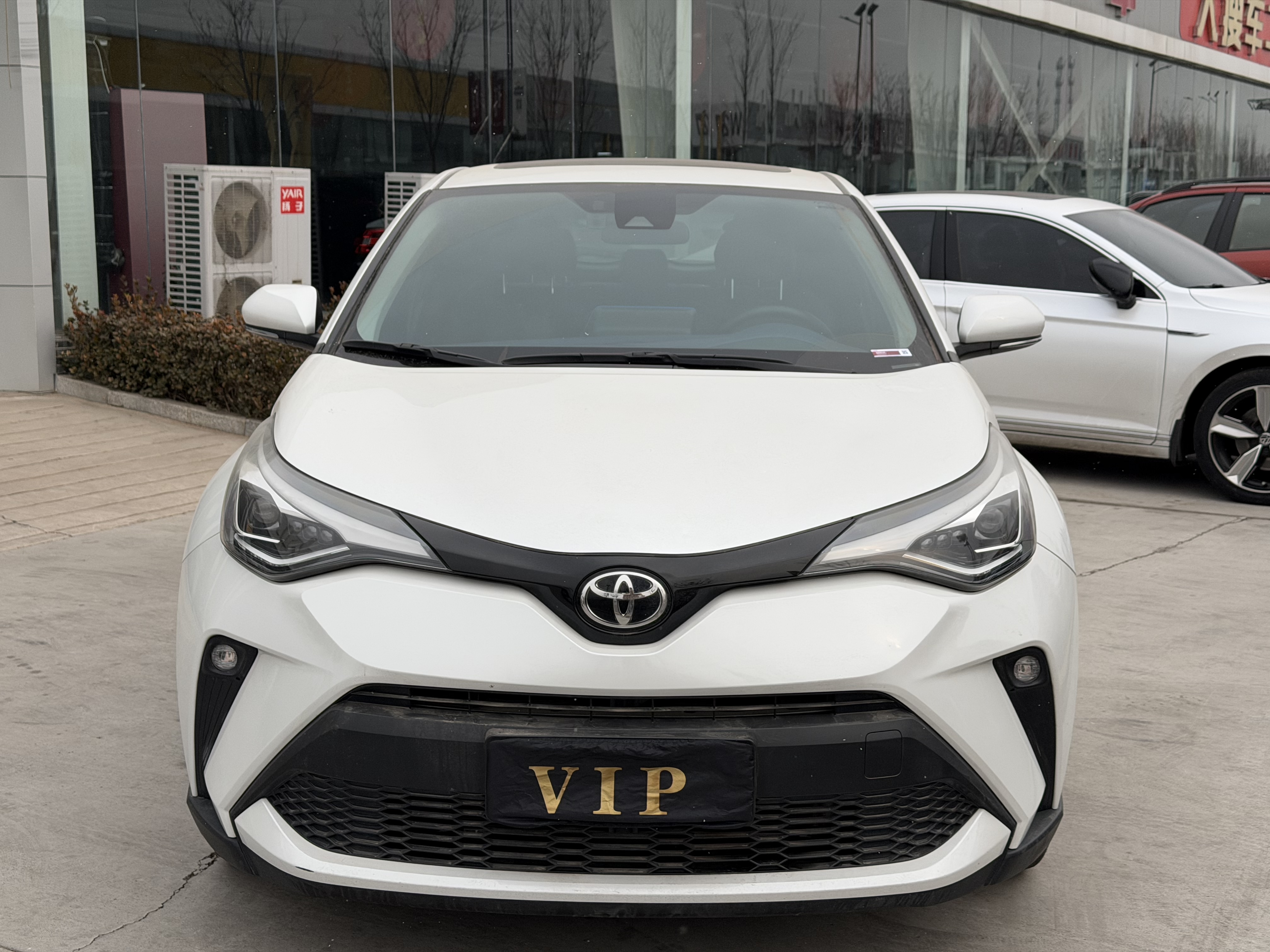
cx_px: 635
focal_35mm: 48
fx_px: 1761
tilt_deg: -9.1
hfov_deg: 39.7
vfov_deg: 30.3
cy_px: 476
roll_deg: +0.8
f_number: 1.78
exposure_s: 1/4587
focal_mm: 6.76
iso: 64
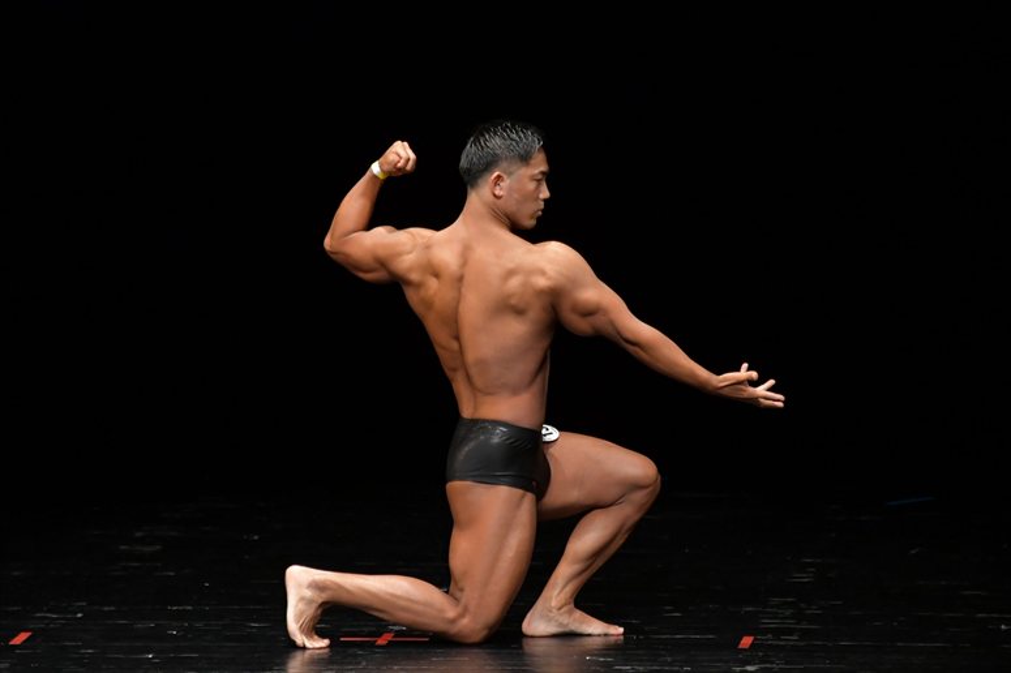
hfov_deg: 6.0
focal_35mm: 345
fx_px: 9684
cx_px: 506
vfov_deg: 4.0
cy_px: 336
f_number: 5.6
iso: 3200
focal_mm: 230
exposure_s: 1/400
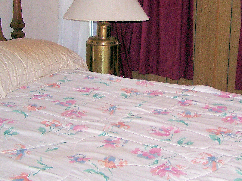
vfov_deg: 19.3
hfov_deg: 25.5
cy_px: 58
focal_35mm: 76
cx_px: 169
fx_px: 531
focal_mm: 6.3
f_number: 2.8
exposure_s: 1/60
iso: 140
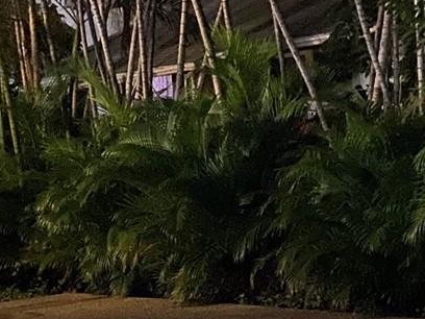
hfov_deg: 19.3
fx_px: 1252
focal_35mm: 102
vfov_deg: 14.0
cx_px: 201
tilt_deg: -12.0
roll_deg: +4.9
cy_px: 401
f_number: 1.8
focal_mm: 4.25
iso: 1000
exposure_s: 1/15
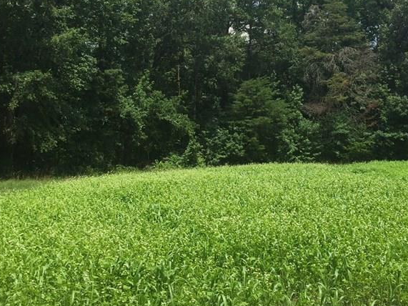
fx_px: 613
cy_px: 84
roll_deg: -1.5
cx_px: 241
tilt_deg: +3.3
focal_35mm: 52
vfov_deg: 27.7
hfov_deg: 36.7
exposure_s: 1/1721
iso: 32
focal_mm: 4.15
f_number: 2.2
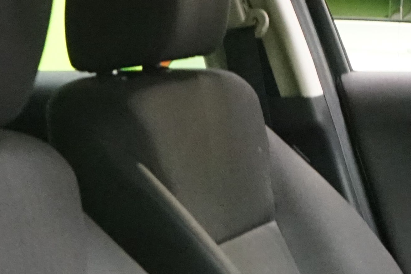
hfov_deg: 13.7
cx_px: 480
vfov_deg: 9.0
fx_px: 1667
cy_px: 473
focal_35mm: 146
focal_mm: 32
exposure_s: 1/50
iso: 6400
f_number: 5
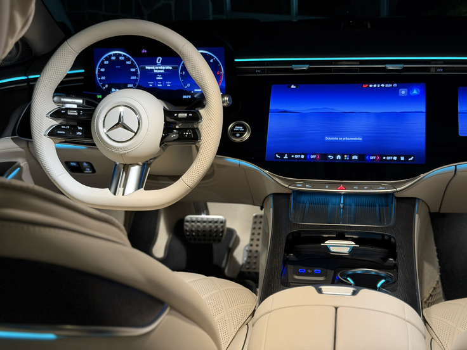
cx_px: 234
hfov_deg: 39.7
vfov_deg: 30.3
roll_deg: +3.4
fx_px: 648
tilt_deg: -19.0
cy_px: 175
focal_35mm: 48
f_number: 1.78
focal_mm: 6.76
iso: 640
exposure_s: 1/30
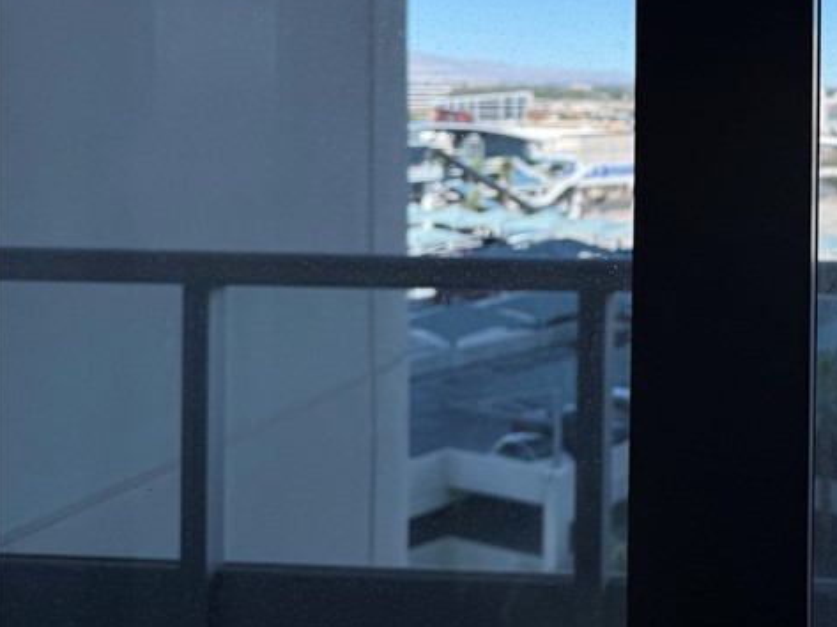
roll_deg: -0.5
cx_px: 902
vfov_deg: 27.2
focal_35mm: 52
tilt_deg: +0.2
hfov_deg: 32.7
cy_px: 92
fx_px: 1256
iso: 80
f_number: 1.78
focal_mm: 6.76
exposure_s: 1/2703
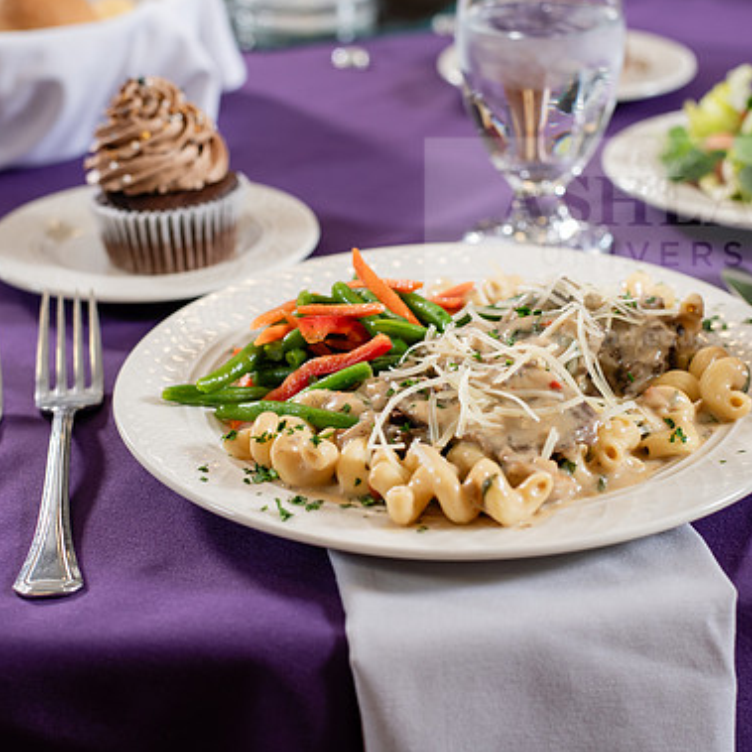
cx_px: 365
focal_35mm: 65
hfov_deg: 26.5
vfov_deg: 26.5
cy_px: 378
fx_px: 1598
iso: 320
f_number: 4
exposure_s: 1/200
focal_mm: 50
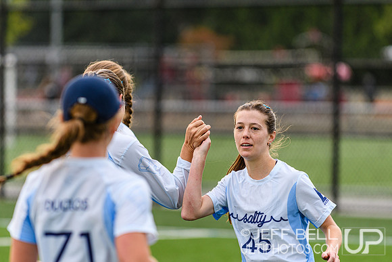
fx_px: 3267
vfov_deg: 4.6
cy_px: 131
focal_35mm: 300
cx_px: 196
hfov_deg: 6.9
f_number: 3.2
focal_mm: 200
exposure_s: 1/1250
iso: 250
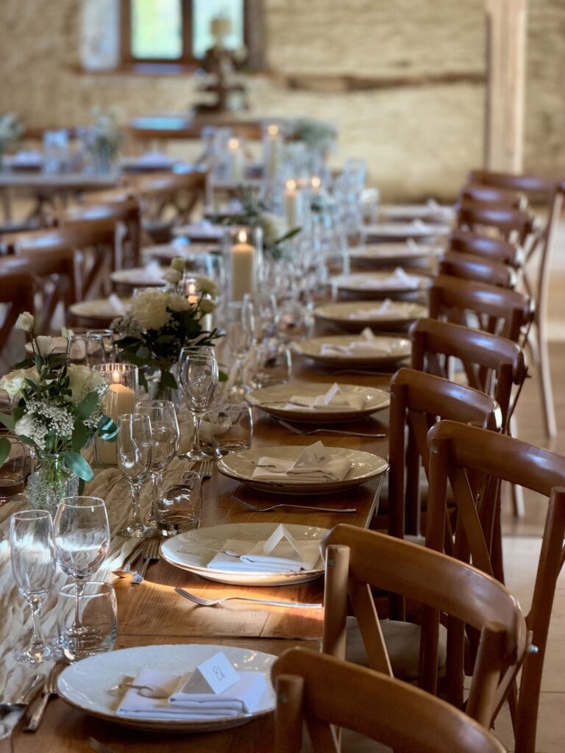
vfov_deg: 19.6
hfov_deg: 14.8
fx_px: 2176
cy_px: 376
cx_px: 282
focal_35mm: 100
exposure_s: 1/100
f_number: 2.8
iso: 400
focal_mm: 16.89
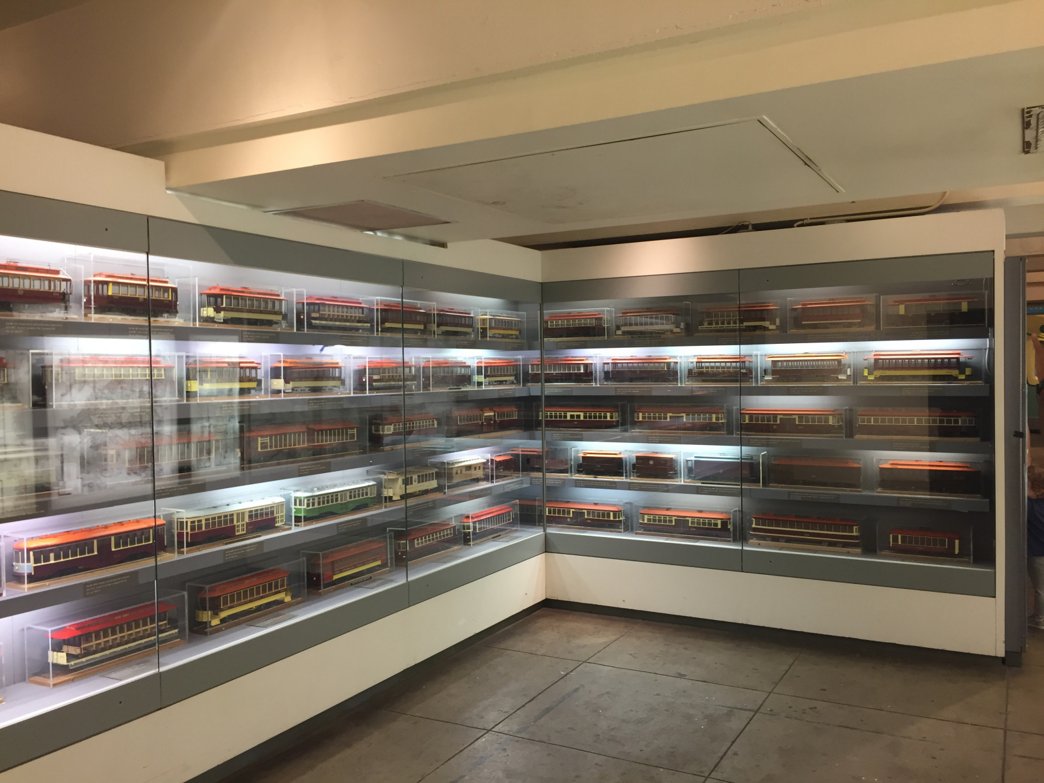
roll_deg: +0.2
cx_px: 522
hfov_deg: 61.7
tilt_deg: -0.8
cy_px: 392
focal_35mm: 29
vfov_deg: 48.2
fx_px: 875
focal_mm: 4.15
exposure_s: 1/30
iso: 64
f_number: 2.2
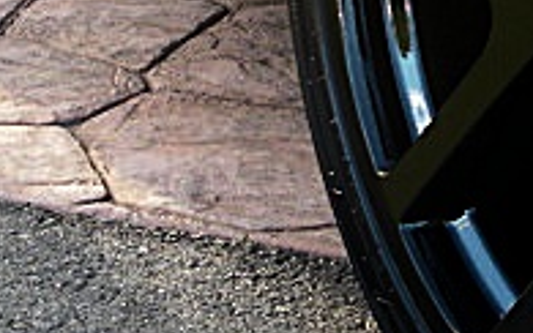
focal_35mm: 125
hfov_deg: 16.6
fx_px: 1816
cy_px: -27
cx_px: 377
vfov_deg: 10.4
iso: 200
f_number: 2.8
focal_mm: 6.3
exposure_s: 1/100
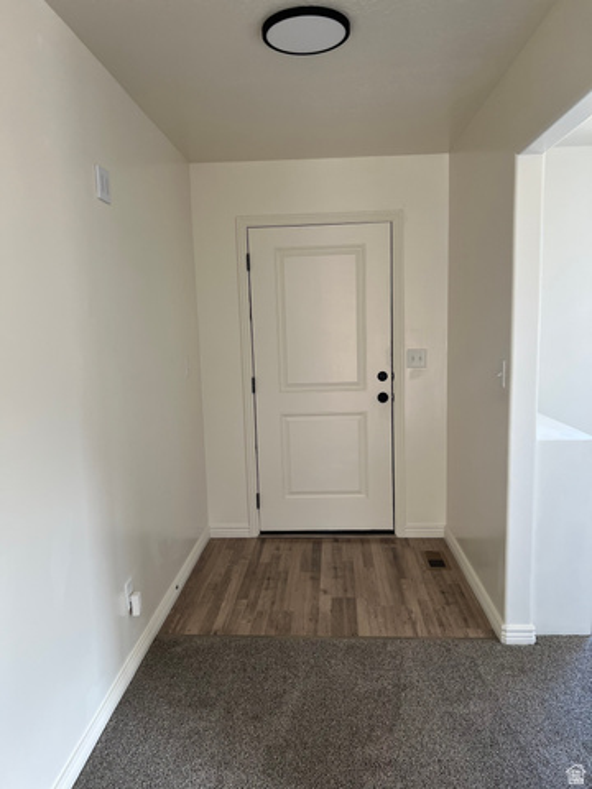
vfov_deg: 67.3
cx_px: 296
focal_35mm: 26
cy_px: 394
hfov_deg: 53.1
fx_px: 593
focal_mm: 5.7
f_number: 1.5
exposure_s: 1/121
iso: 125
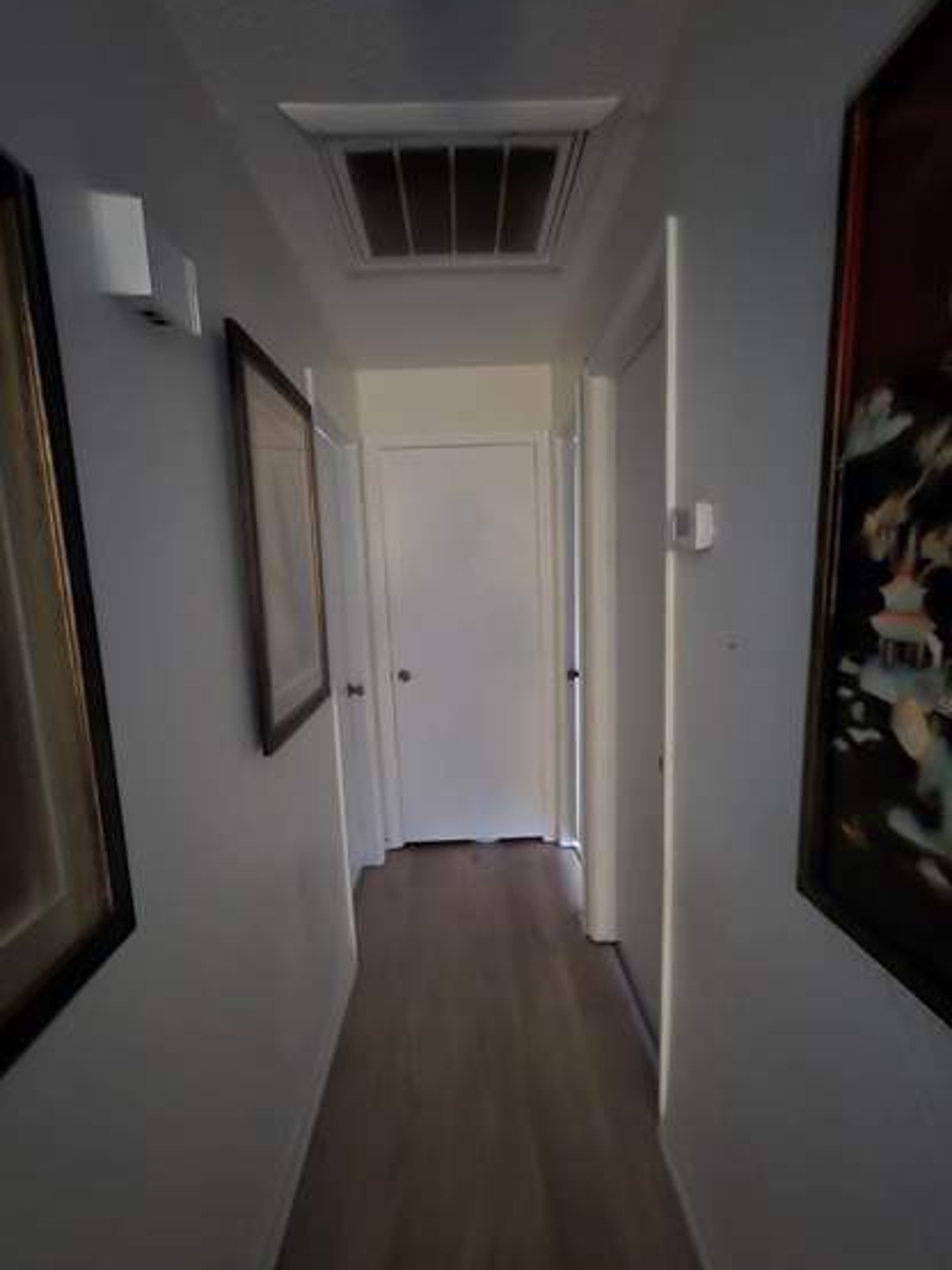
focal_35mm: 15
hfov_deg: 81.7
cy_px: 705
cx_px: 476
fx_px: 550
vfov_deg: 97.8
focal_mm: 2.2
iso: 1000
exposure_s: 1/8
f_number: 2.2
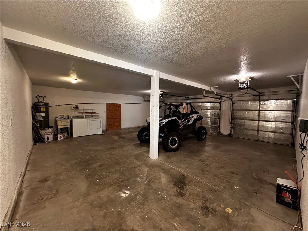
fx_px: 125
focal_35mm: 14
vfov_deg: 85.7
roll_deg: -0.8
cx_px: 154
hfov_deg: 102.1
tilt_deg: -3.5
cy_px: 116
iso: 800
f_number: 2.2
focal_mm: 2.22
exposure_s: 1/60
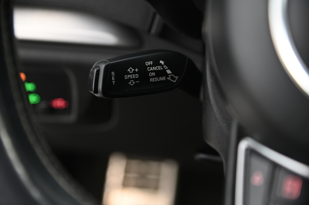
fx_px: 703
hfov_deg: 24.8
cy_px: 102
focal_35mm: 82
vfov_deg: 16.6
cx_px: 154
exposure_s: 1/10
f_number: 4
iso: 2000
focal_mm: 82
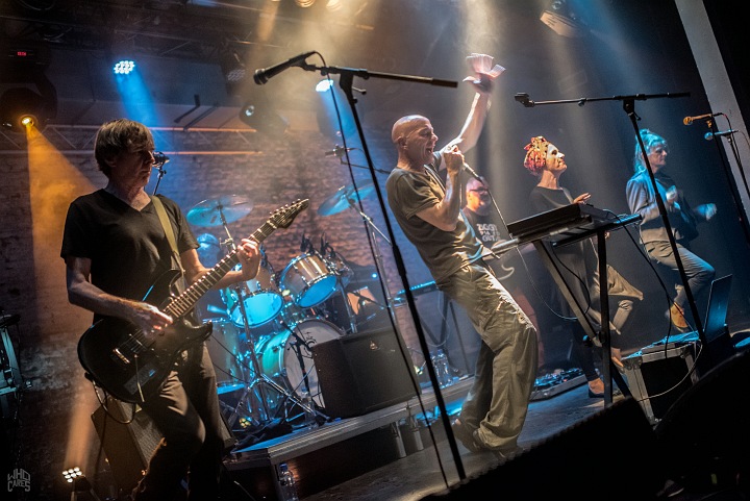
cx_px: 375
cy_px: 250
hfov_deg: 54.4
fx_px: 730
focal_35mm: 35
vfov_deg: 37.9
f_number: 1.4
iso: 5000
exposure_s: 1/80
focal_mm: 35
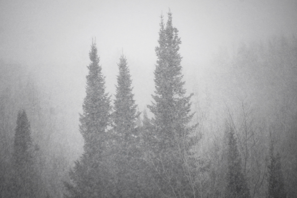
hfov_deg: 5.5
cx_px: 148
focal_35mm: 375
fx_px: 3094
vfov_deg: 3.7
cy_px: 99
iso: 320
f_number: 6.3
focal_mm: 250
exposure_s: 1/400
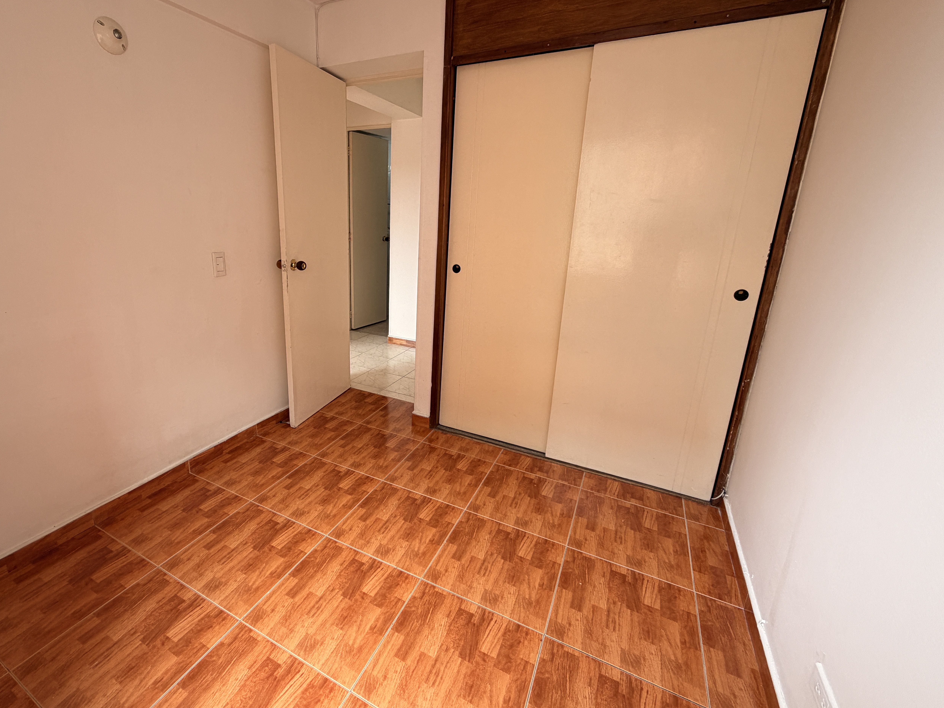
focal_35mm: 16
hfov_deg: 94.0
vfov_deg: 78.0
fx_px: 436
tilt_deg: -14.9
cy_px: 327
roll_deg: -1.3
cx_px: 410
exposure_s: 1/121
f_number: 2.2
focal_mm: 2.22
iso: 64
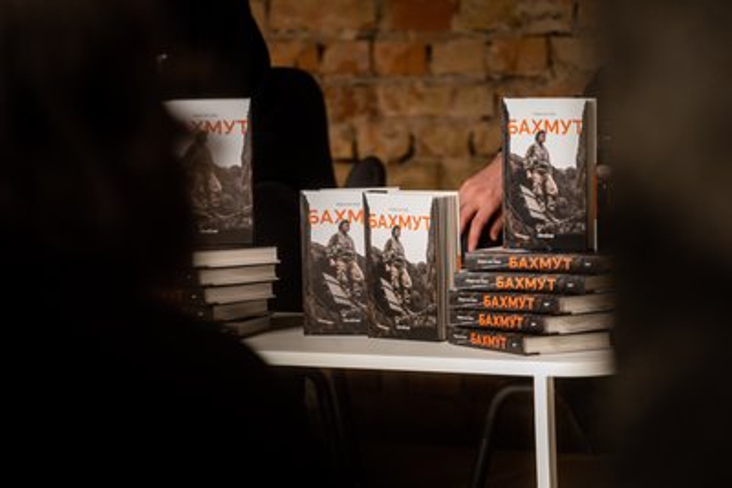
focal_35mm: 211
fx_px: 4299
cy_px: 244
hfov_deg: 9.7
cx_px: 366
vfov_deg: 6.5
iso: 5000
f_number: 4
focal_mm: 200
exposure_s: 1/45
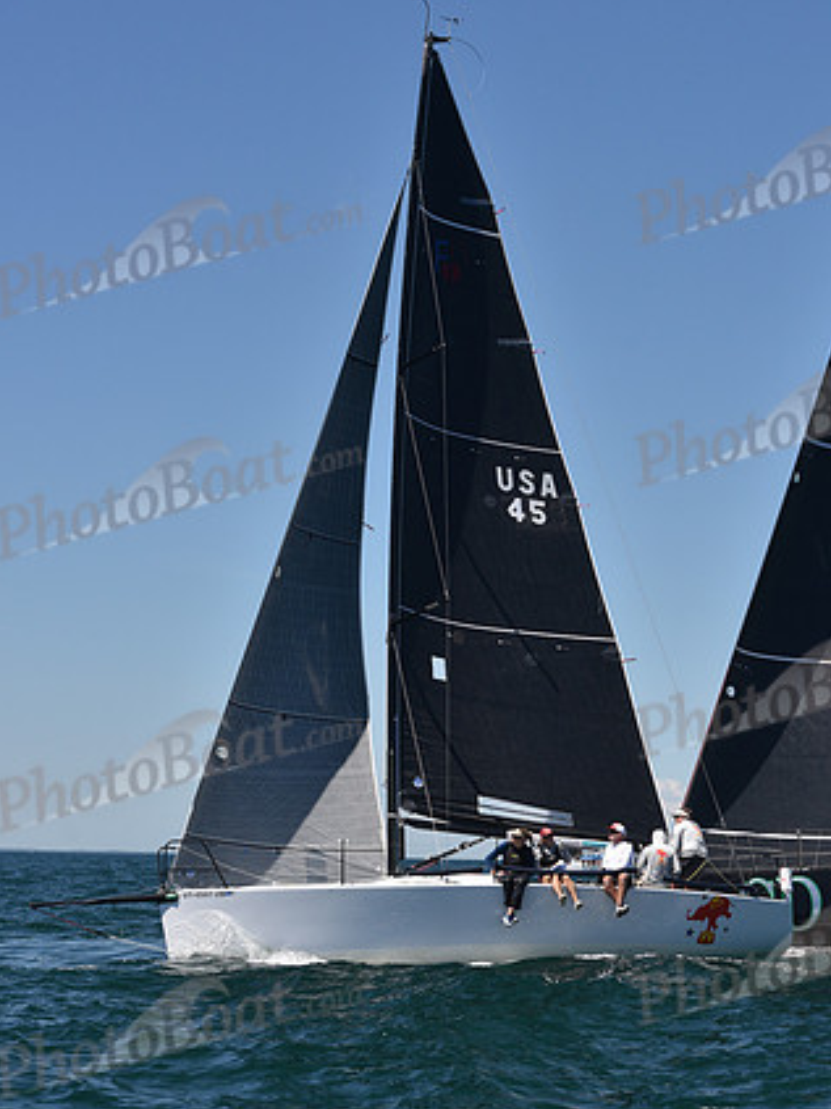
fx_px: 3170
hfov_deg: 14.9
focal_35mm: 99
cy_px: 593
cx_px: 499
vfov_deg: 19.8
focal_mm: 75
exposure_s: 1/800
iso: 250
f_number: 5.6
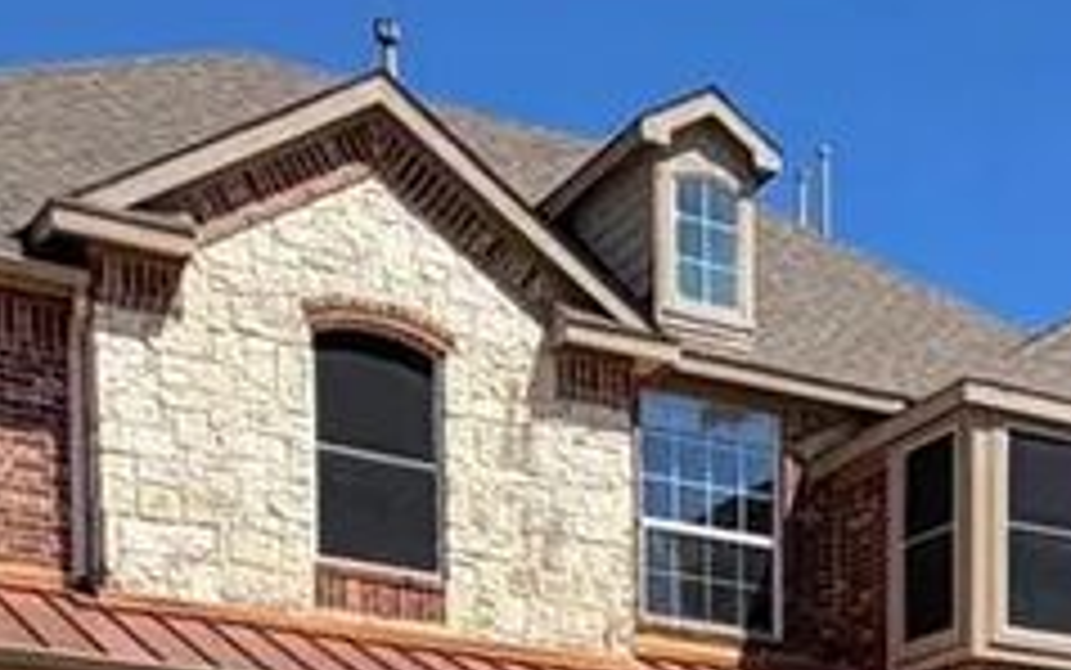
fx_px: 2482
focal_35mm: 85
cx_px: 1359
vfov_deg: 12.9
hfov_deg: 22.1
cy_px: 1432
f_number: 2.2
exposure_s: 1/1001
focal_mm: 2.22
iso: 20
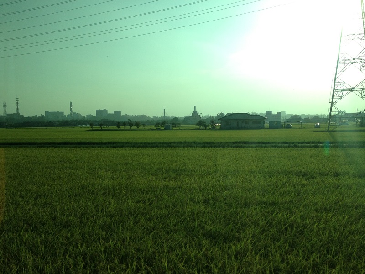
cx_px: 182
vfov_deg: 40.7
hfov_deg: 52.6
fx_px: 369
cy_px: 137
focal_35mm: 35
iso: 50
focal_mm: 4.28
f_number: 2.4
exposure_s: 1/1284
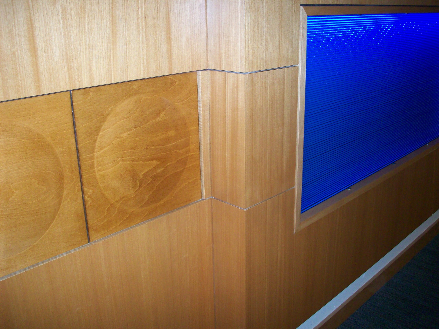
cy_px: 164
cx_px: 220
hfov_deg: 50.1
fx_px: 469
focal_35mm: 37
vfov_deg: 38.7
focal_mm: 6.2
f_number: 2.8
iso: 160
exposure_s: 1/64
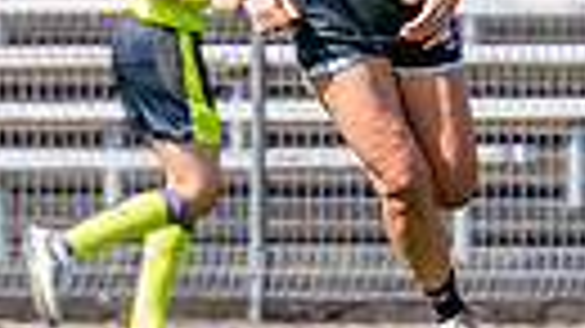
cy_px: 120
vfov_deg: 0.4
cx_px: -749
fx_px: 43834
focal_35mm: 2827
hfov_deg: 0.8
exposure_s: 1/1600
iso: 800
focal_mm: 420
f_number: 8
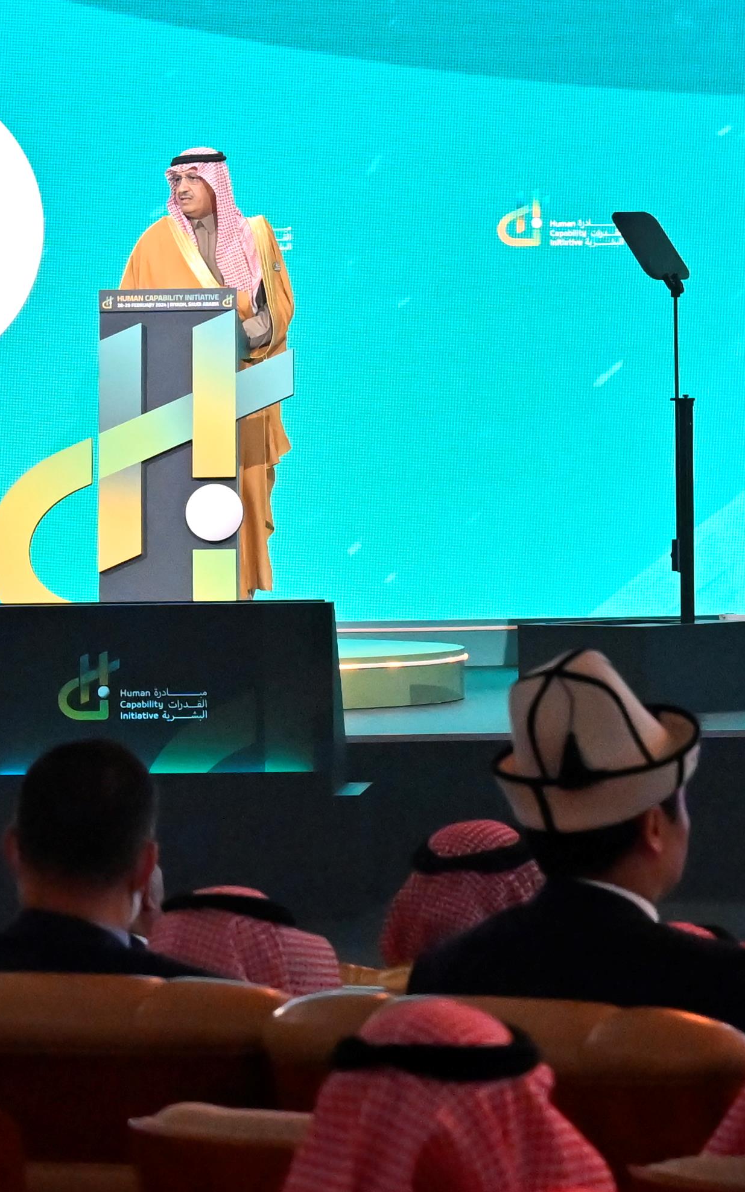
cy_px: 306
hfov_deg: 4.5
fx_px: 9486
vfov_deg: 7.2
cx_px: 241
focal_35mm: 292
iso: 2500
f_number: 5.6
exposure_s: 1/100
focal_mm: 70
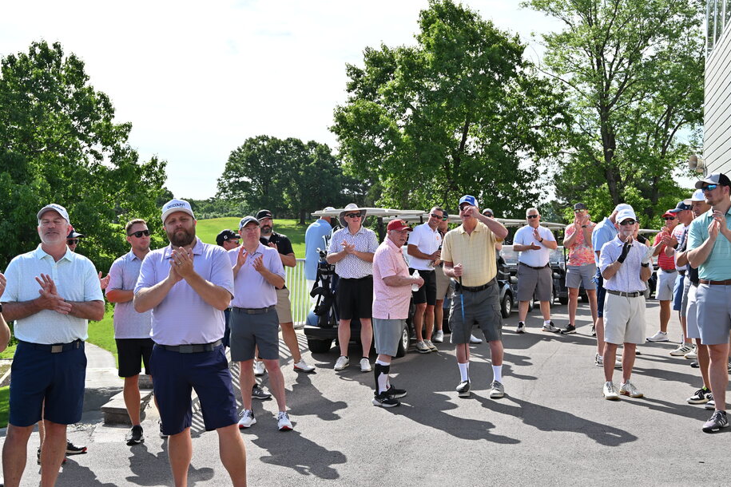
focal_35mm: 47
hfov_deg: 41.9
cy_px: 239
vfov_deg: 28.6
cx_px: 345
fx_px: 954
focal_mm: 42
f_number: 6.3
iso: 200
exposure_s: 1/800
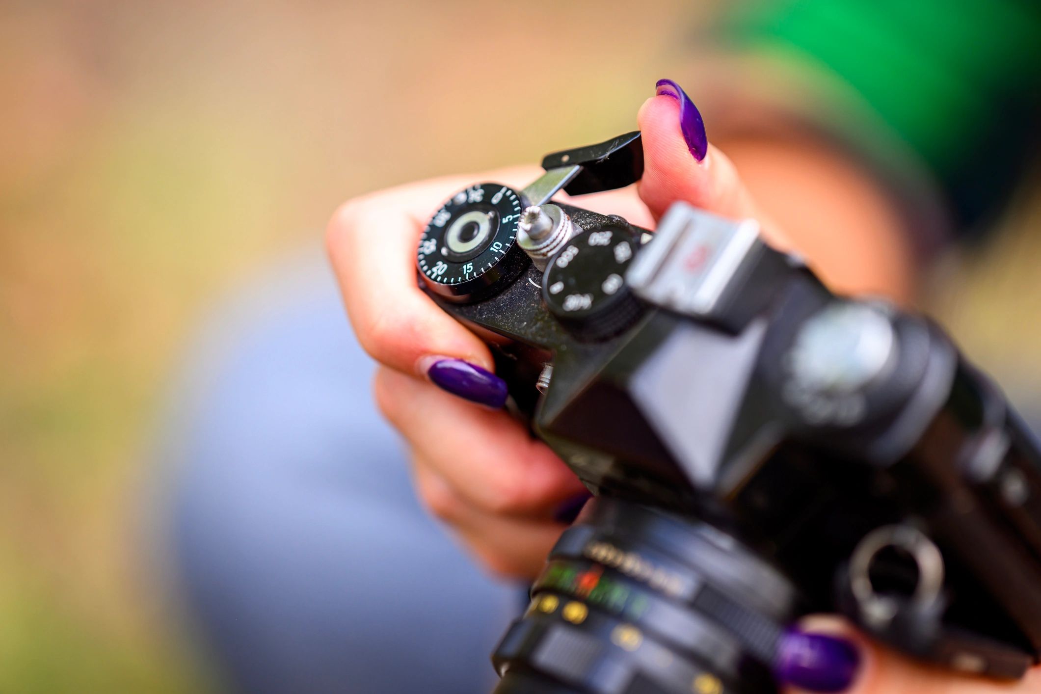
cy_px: 347
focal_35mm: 135
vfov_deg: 10.2
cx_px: 520
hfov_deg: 15.2
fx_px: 3903
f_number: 1.8
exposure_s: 1/1250
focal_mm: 135
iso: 125
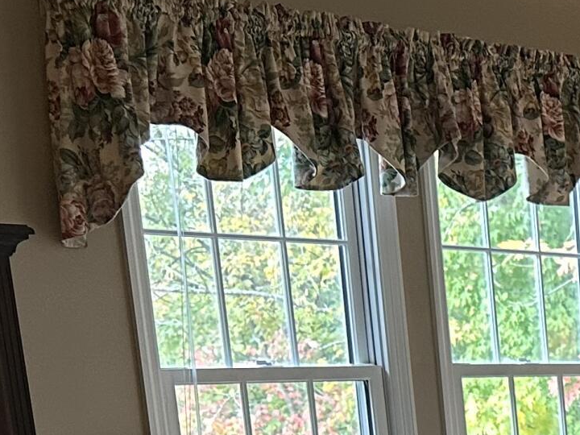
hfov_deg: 17.0
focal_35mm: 100
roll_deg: +0.8
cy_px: 792
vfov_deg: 13.3
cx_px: 961
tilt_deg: -13.7
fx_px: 1676
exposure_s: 1/60
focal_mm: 6.86
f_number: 1.78
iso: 320
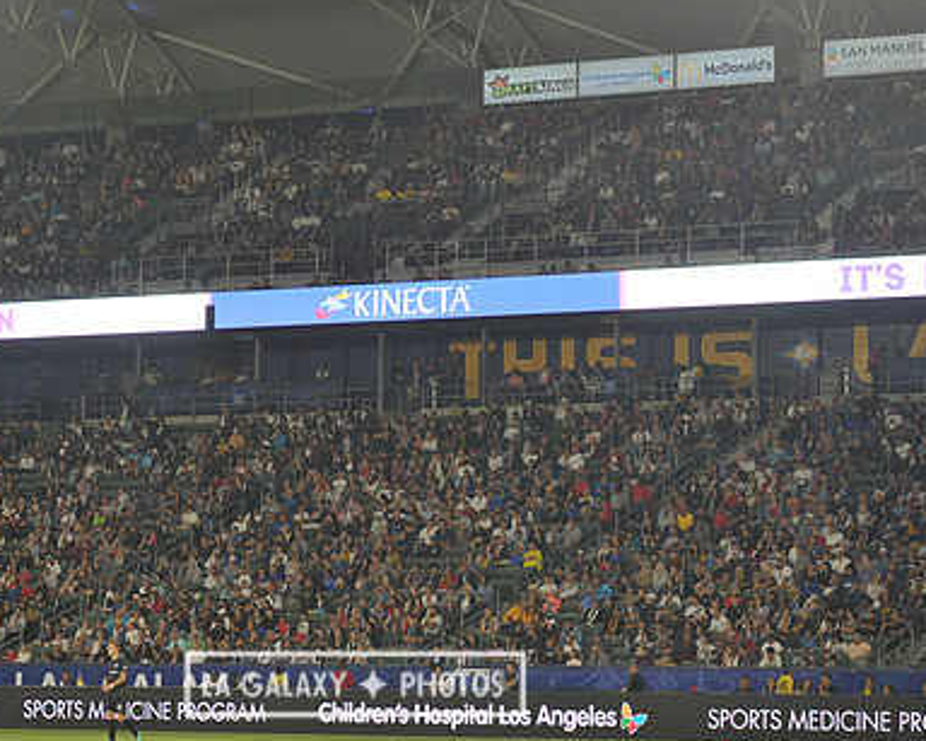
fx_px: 4274
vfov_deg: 9.9
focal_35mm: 156
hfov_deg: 12.4
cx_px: 354
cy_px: 321
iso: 1250
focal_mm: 110
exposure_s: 1/800
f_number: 2.8
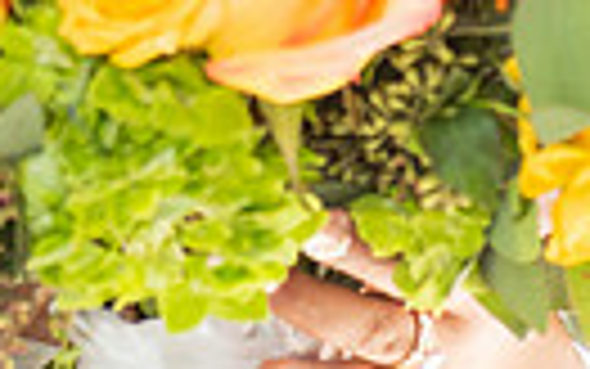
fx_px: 5083
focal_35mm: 316
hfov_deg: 6.6
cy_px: -209
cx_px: 180
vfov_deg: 4.1
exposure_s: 1/160
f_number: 3.5
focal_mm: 70
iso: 400
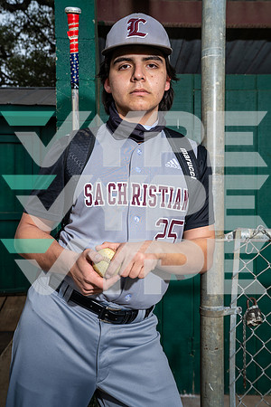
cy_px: 204
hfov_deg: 33.4
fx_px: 452
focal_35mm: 40
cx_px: 136
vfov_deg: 48.5
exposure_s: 1/125
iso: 100
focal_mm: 40
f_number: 6.3
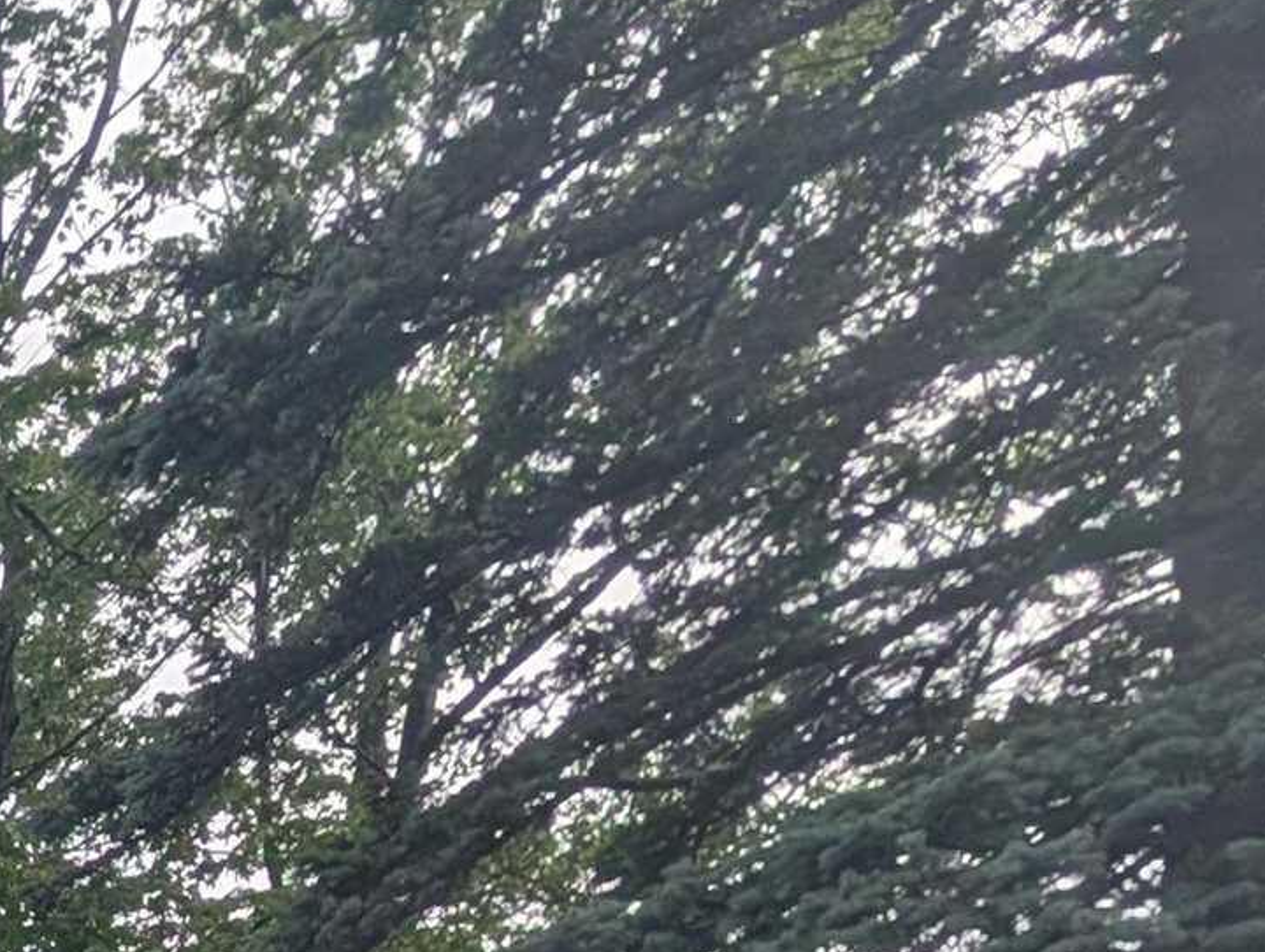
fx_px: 1866
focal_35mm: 51
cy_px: 1748
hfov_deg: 22.2
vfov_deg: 20.0
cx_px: -1012
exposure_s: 1/2252
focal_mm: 2.02
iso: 47
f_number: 1.7
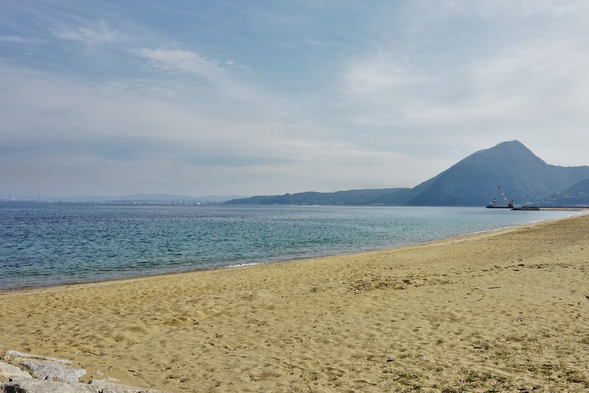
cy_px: 171
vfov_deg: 42.2
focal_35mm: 31
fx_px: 507
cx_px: 358
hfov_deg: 59.7
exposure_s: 1/250
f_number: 11
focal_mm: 16
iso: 100
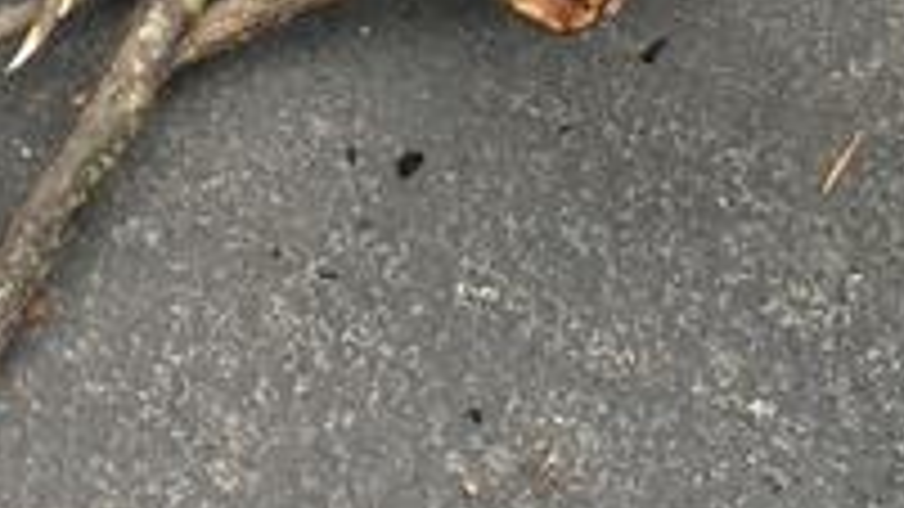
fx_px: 3020
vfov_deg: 9.2
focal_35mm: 126
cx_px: 243
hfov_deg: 16.9
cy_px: -387
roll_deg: +3.0
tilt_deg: -39.1
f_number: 2.2
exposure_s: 1/33
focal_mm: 4.15
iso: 125
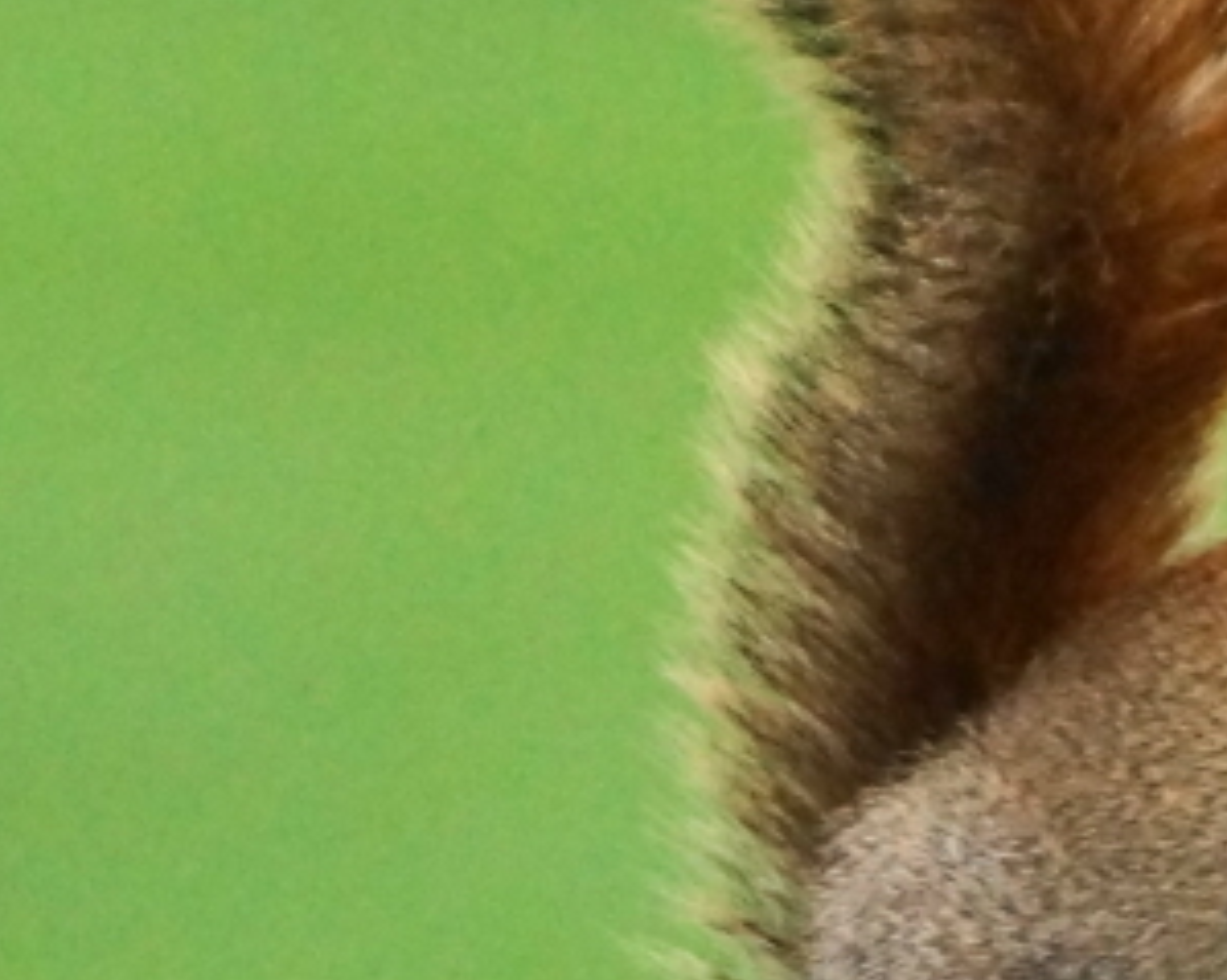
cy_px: 578
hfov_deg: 1.6
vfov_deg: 1.3
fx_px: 42656
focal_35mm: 1175
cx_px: 1348
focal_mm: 250
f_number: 6.3
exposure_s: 1/200
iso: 1600
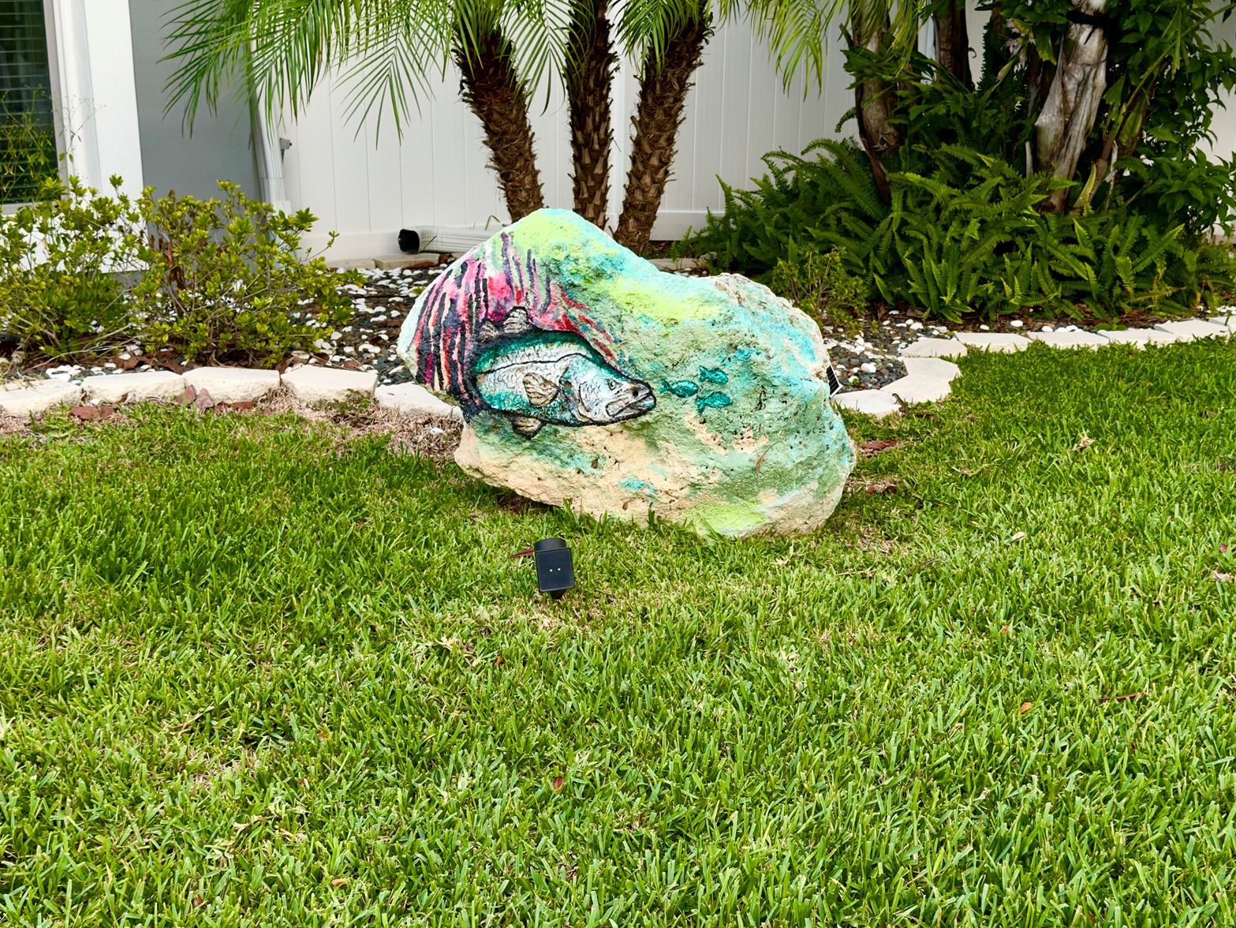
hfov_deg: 38.9
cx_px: 625
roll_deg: +0.3
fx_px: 1750
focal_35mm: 49
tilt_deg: -16.5
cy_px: 466
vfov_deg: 29.7
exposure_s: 1/42
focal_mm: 6.76
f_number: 1.78
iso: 250
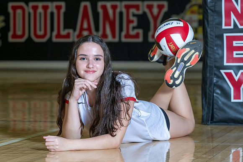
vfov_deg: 8.4
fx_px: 1110
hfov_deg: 12.5
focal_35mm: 164
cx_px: 103
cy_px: 80
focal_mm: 125
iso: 320
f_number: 6.3
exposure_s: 1/200
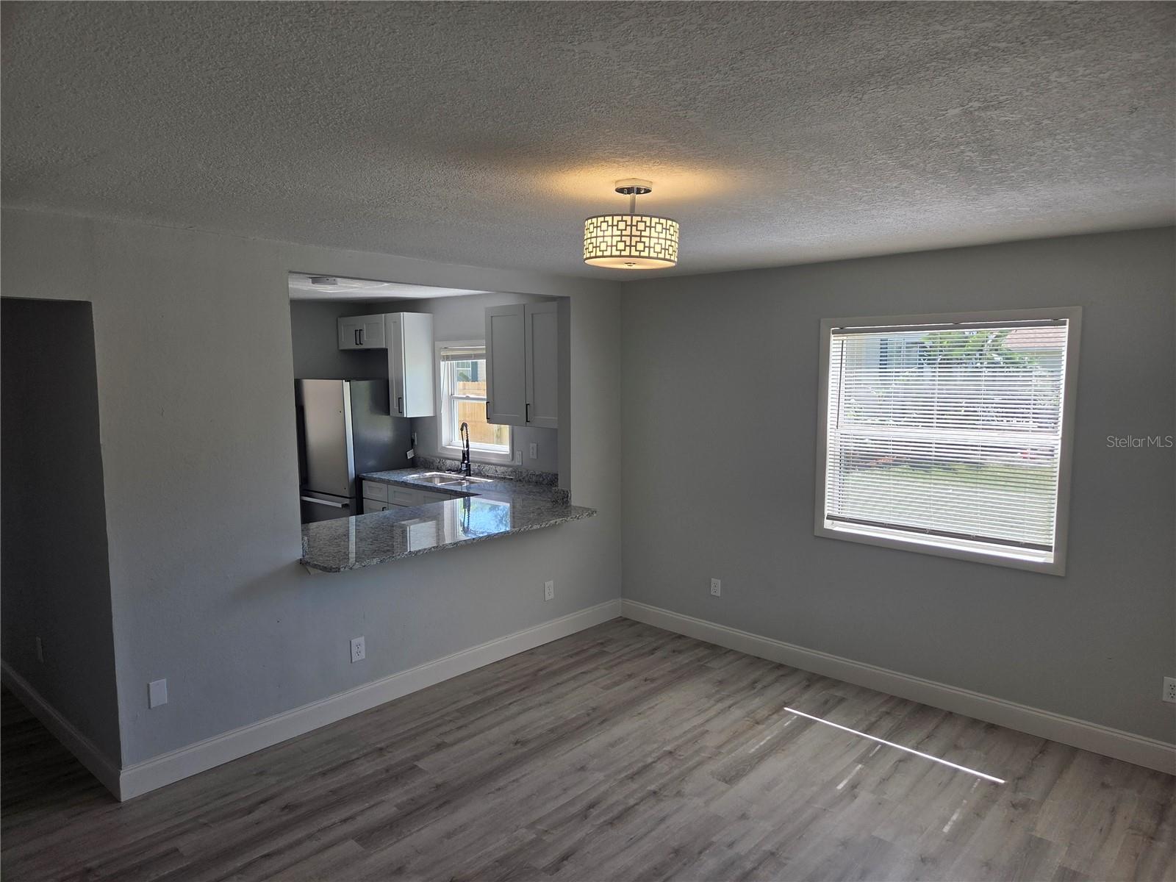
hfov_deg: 73.9
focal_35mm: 23
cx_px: 588
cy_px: 441
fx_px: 781
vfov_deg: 58.9
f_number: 1.8
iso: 80
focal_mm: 5.4
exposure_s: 1/655
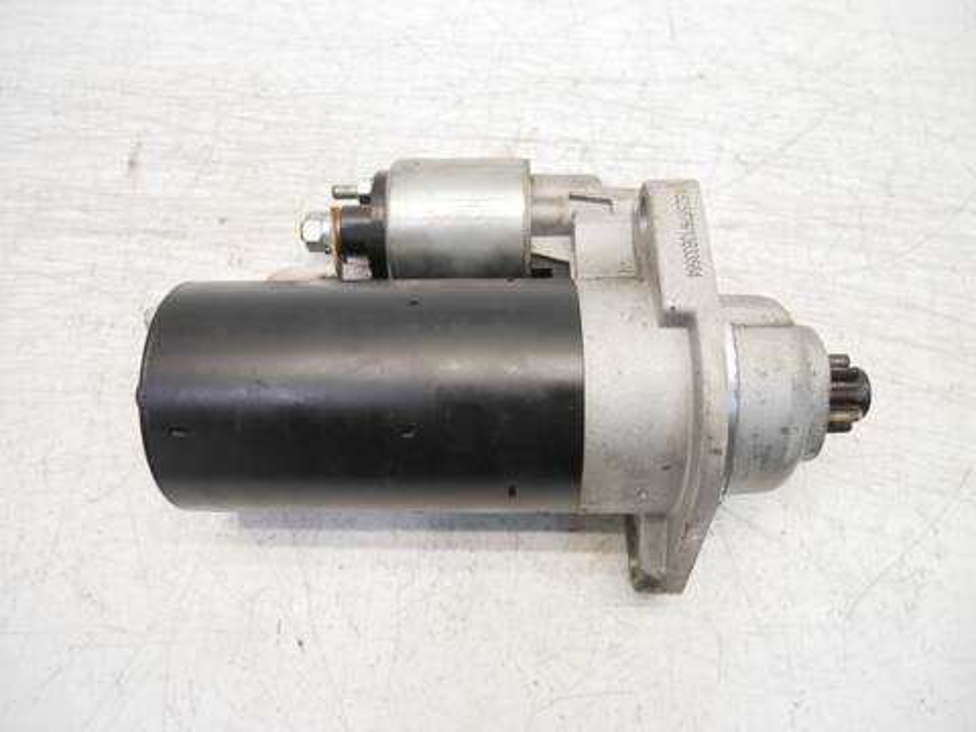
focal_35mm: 26
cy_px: 366
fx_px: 733
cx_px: 488
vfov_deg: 53.1
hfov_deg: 67.3
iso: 640
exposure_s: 1/60
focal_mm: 13
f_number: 3.5
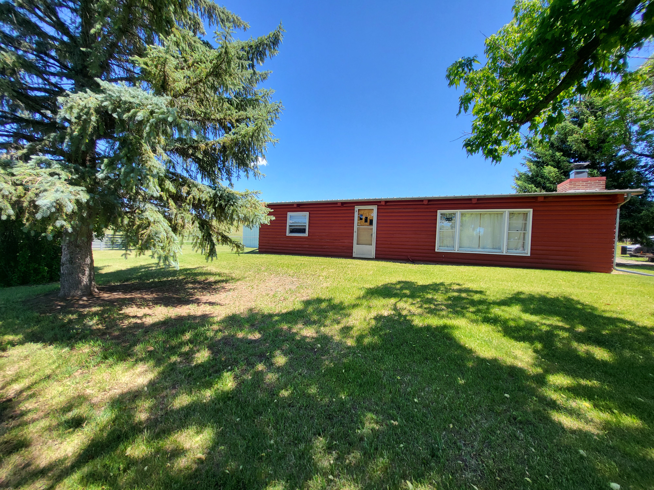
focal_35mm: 13
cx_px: 327
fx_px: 246
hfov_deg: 106.2
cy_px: 245
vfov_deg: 89.9
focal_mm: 1.74
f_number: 2.2
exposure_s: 1/415
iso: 32
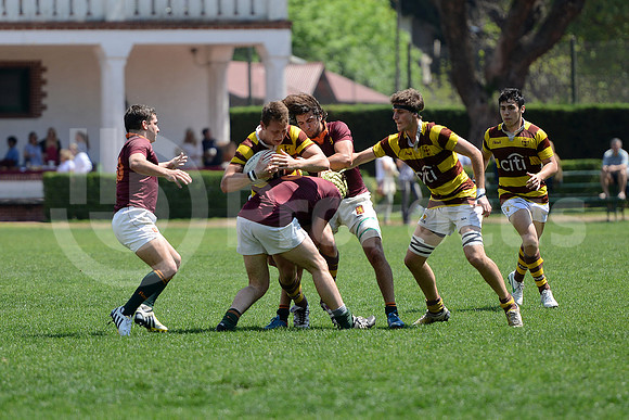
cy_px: 210
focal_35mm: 200
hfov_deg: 10.3
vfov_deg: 6.9
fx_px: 3495
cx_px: 314
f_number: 2.8
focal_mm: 200
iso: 250
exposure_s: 1/1250
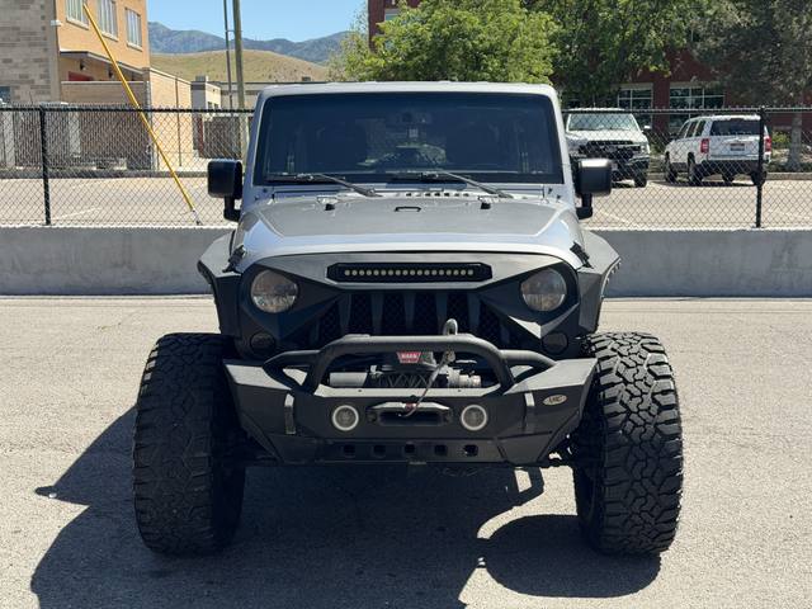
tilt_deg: -7.0
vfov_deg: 30.3
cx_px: 406
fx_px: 1126
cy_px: 304
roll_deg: +1.1
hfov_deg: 39.7
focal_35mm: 48
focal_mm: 6.76
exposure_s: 1/1222
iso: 80
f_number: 1.78
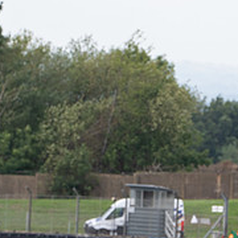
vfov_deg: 1.8
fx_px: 7460
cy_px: 192
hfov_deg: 1.8
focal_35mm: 959
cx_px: 297
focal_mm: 246
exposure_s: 1/400
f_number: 4.5
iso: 160
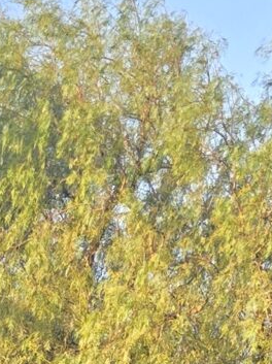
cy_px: 1158
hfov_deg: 8.8
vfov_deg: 9.1
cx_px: -58
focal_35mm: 167
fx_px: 1753
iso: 25
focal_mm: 6.3
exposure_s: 1/180
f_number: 1.7
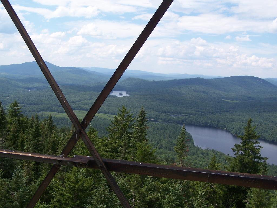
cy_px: 104
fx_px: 304
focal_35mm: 38
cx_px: 138
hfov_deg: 49.0
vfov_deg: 37.7
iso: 80
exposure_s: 1/800
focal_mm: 6.3
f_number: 4
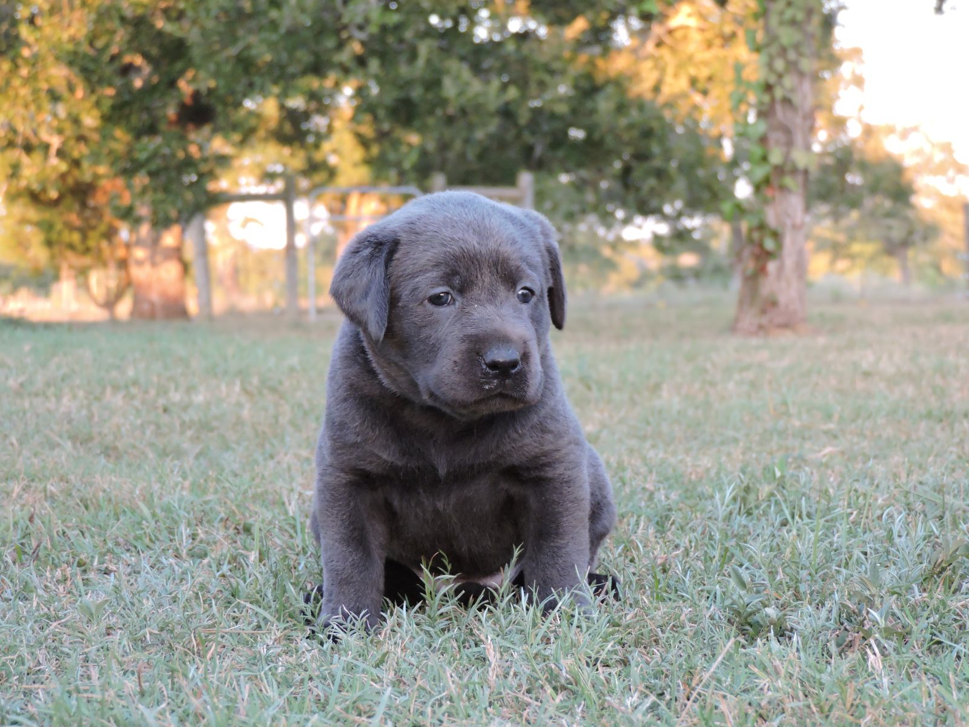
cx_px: 484
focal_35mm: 100
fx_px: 2799
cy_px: 364
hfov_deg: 19.6
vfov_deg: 14.8
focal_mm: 17.8
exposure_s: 1/100
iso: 500
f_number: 4.1
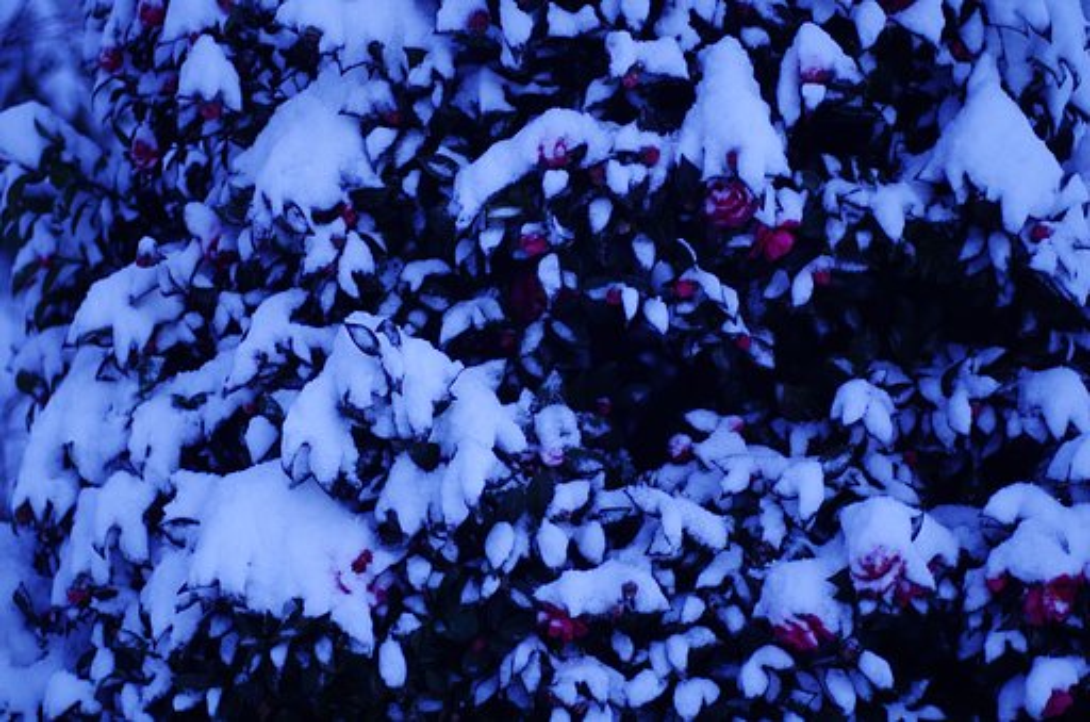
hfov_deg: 31.5
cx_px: 545
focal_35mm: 64
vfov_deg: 21.1
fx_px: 1934
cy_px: 361
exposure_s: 1/160
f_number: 1.9
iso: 200
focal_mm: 43
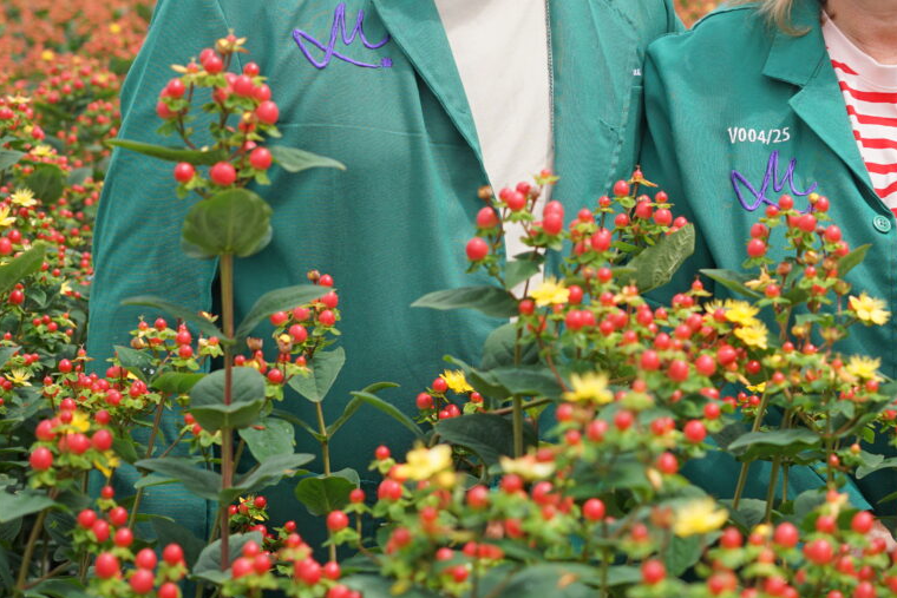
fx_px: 2517
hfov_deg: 19.7
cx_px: 864
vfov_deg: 13.5
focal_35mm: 101
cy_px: 75
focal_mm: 50
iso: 100
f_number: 4.5
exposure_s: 1/400
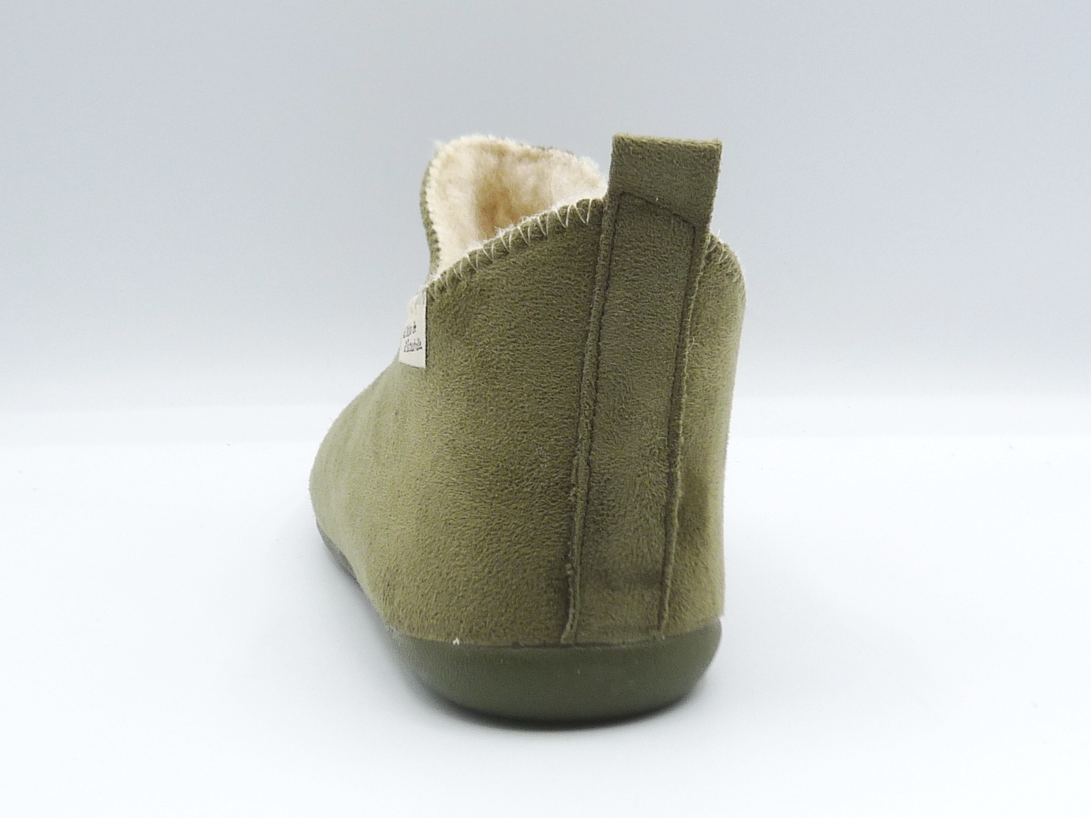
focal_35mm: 50
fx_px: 1576
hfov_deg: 38.2
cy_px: 409
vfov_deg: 29.1
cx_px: 546
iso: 100
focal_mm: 4.9
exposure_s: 1/200
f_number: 4.5
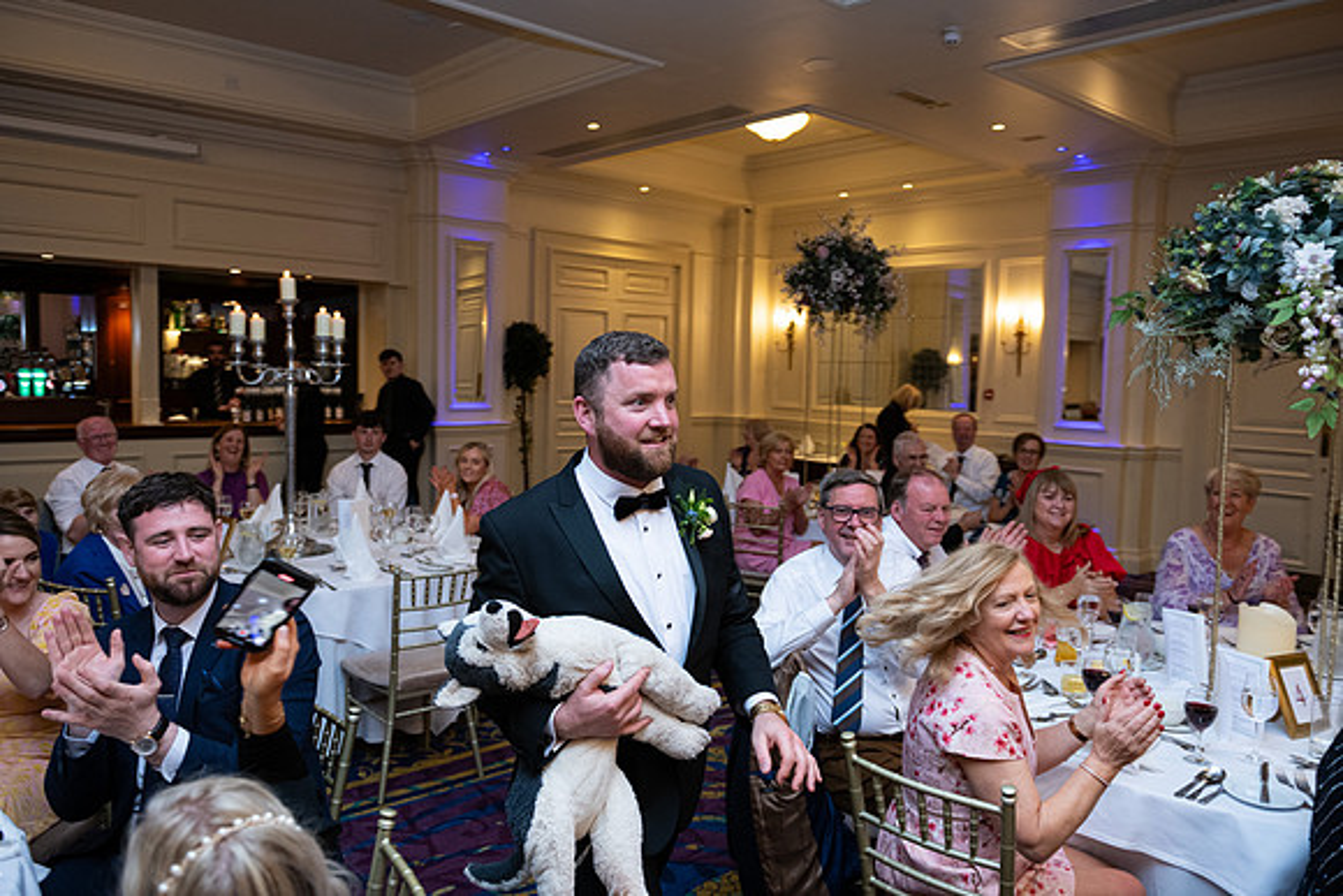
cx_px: 672
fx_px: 1007
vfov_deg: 48.0
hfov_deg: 67.4
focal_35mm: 27
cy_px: 448
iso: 800
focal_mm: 27
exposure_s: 1/160
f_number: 3.5
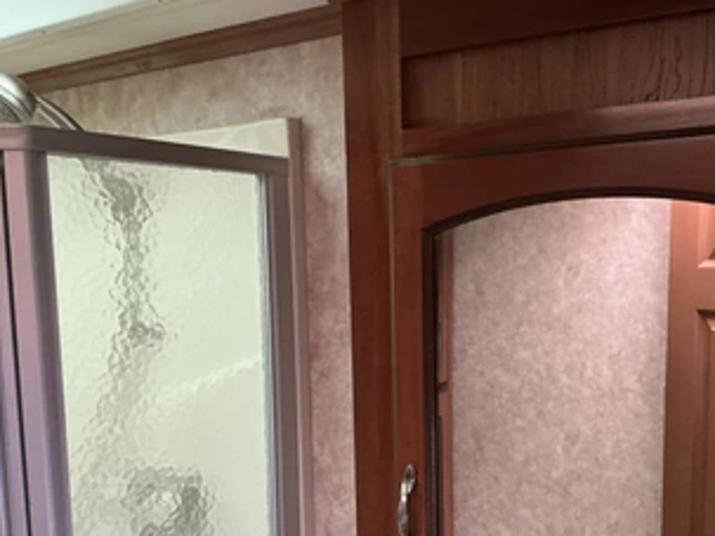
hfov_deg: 50.1
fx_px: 764
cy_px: 342
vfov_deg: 38.3
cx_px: 382
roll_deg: +0.0
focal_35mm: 37
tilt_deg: -6.6
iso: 320
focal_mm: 3
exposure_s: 1/41
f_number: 1.8
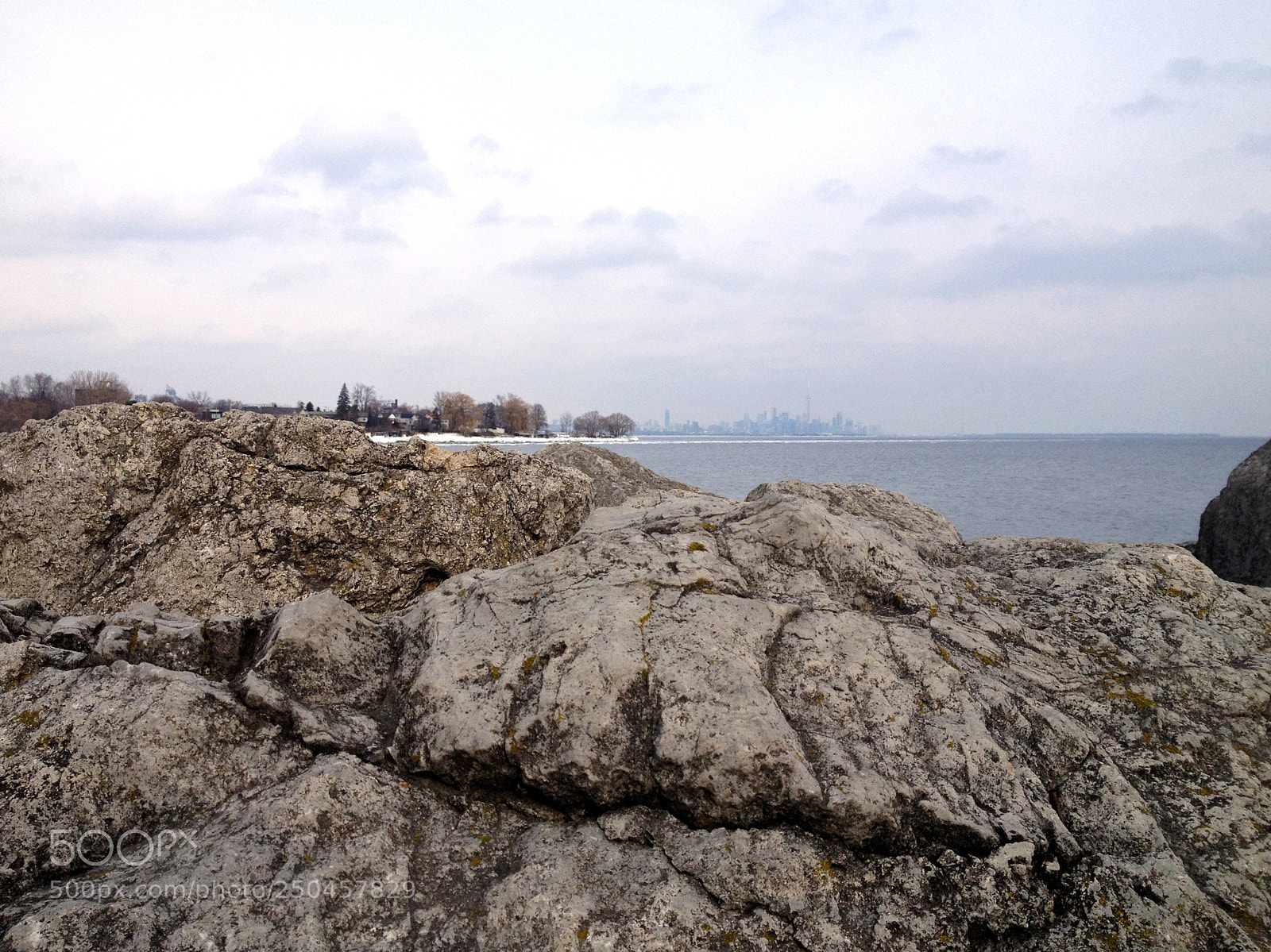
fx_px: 1285
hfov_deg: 52.6
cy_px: 476
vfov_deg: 40.7
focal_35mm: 35
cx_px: 636
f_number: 2.4
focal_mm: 4.28
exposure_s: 1/1227
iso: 50
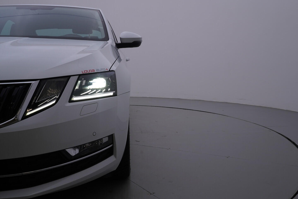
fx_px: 298
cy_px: 100
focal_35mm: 36
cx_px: 149
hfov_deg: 53.1
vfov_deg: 36.9
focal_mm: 24
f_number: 5.6
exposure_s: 1/160
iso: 125
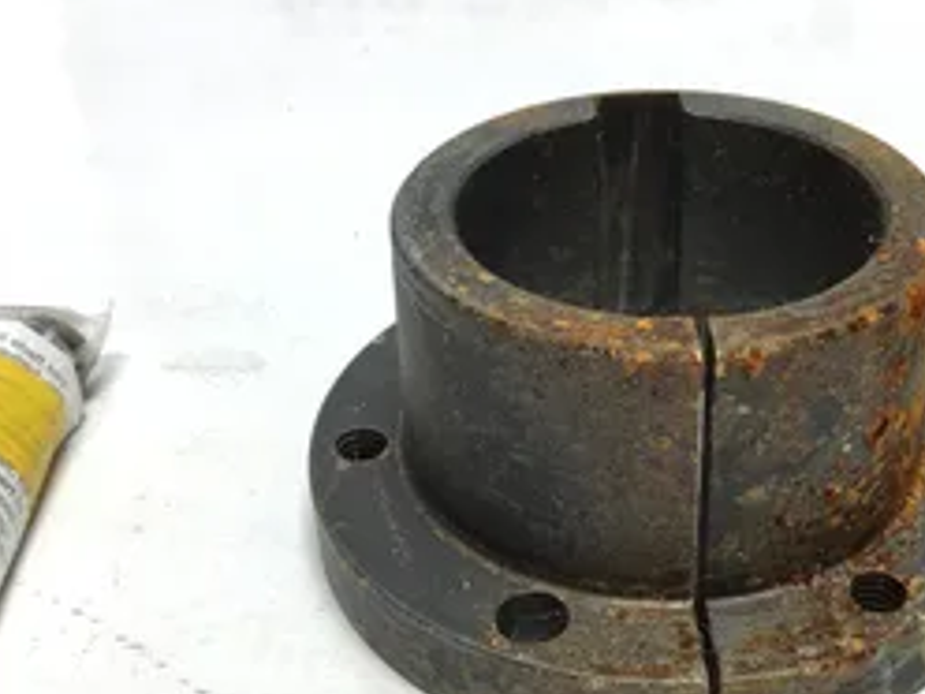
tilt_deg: -37.3
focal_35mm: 50
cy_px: 433
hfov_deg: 37.8
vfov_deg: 29.0
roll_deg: +0.4
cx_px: 608
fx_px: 1336
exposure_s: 1/120
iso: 40
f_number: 2.4
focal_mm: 3.3
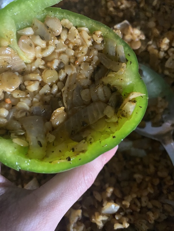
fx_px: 167
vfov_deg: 69.4
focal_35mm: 25
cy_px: 116
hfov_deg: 54.9
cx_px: 87
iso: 800
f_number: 1.8
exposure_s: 1/30
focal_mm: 4.25
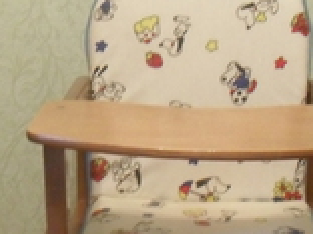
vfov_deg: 14.2
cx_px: 154
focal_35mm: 101
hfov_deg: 19.4
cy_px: 272
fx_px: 913
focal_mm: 6.2
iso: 320
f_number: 2.8
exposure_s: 1/15
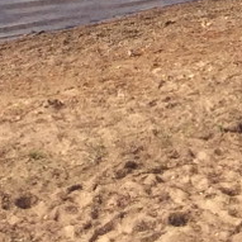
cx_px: 274
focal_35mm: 190
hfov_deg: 9.1
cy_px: -472
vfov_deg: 8.0
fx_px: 1503
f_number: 2.4
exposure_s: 1/1431
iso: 32
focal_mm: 3.3
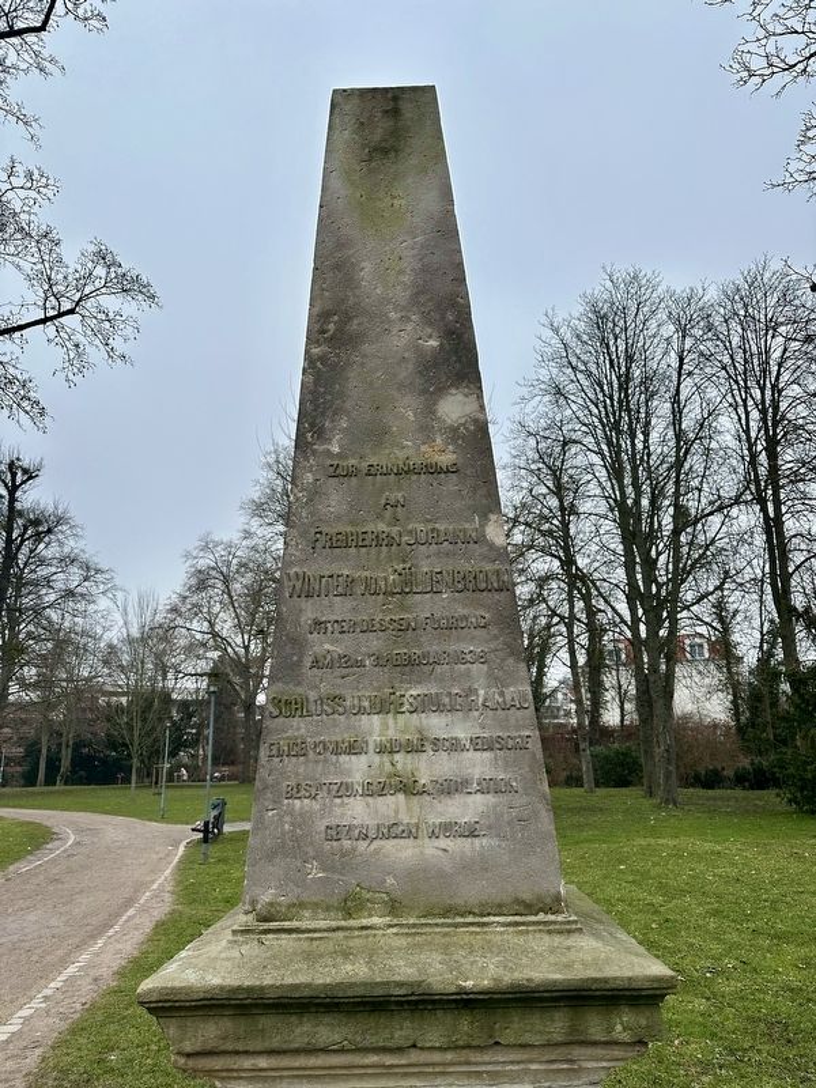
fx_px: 754
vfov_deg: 71.6
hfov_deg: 56.8
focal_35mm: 24
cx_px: 408
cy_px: 544
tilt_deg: +13.0
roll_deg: +0.5
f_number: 1.78
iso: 80
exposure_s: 1/1171
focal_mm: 6.86
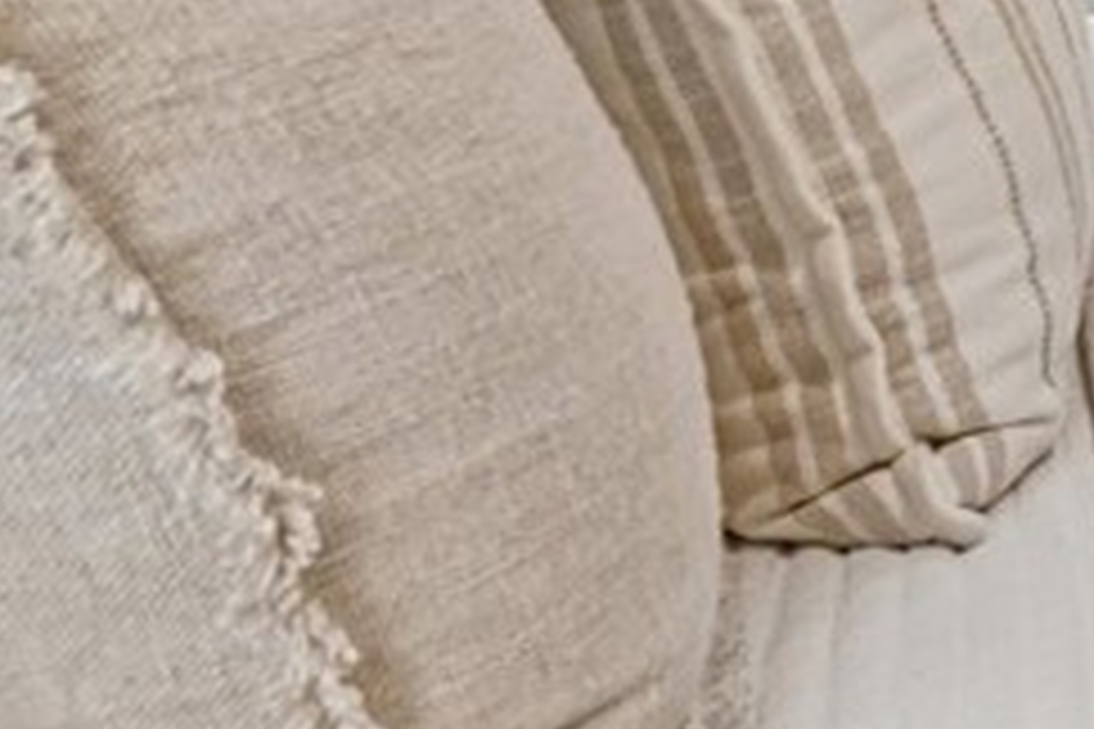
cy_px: -423
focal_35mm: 59
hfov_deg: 22.8
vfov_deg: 19.5
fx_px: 1793
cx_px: 1868
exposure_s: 1/15
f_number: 8
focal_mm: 14
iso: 400
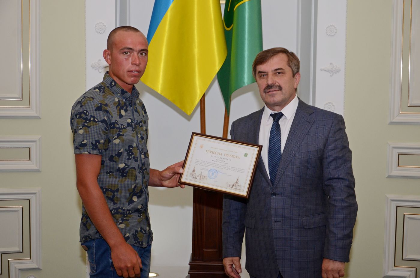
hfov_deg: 35.1
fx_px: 664
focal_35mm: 57
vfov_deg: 23.7
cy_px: 139
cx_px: 210
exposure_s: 1/250
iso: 800
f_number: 4.5
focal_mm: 38
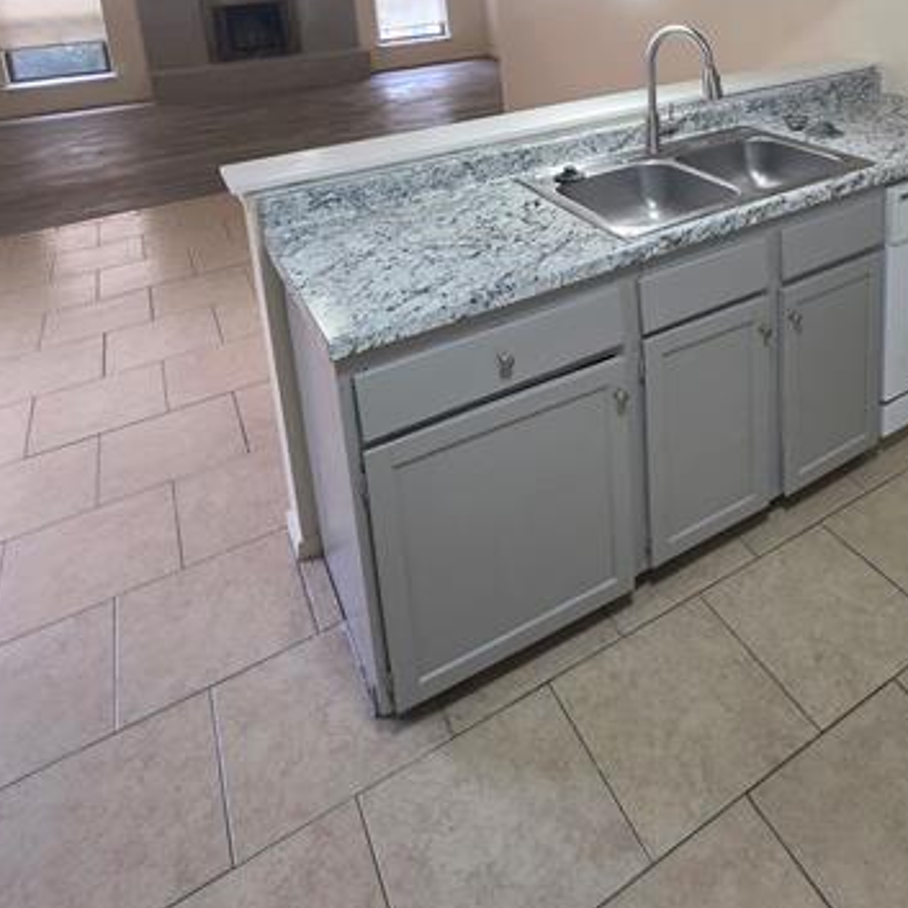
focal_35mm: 25
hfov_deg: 61.2
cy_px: 103
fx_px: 742
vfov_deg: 55.2
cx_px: 617
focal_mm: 2.2
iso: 250
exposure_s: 1/120
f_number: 1.9
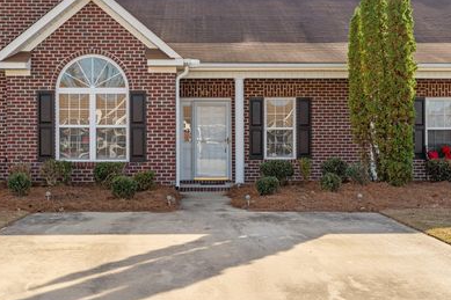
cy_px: 133
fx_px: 563
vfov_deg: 29.8
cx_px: 205
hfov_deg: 43.6
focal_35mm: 45
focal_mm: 35
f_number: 8
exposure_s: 1/250
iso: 160
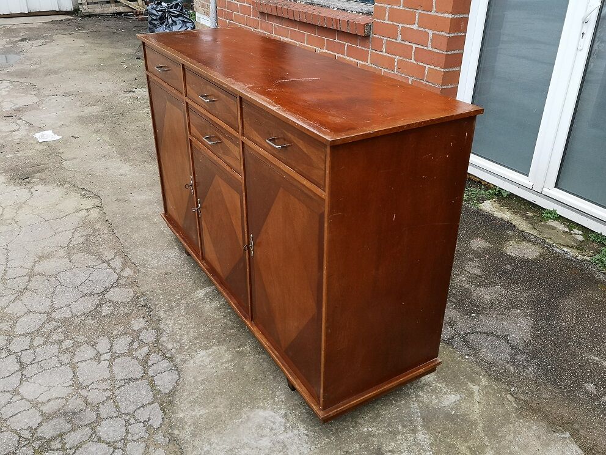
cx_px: 303
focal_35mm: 30
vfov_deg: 46.8
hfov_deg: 60.0
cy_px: 228
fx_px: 525
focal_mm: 3.95
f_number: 1.8
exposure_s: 1/100
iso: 64
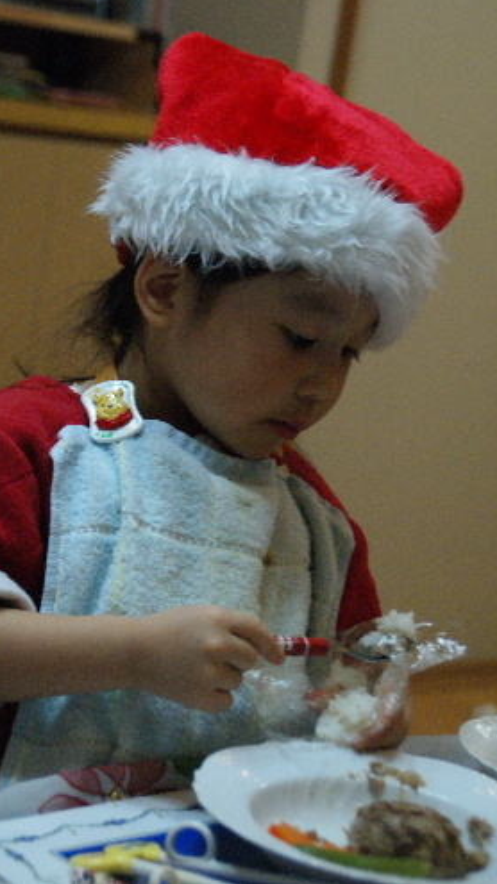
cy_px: 440
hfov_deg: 12.7
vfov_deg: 22.5
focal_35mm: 95
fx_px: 2228
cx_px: 222
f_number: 5
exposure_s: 1/100
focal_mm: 60
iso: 1600
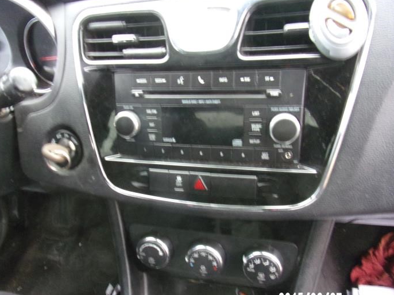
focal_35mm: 28
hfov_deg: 63.4
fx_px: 319
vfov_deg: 49.6
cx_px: 180
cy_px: 165
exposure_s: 1/17
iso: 309
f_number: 3.3
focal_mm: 4.3
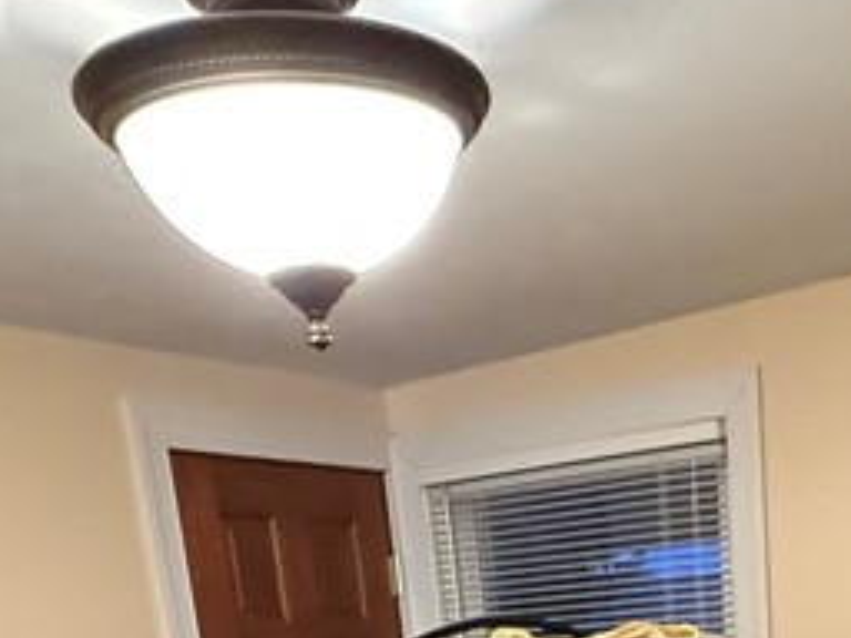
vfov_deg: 19.8
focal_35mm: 56
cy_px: 1123
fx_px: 1377
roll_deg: +4.8
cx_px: 685
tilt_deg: -15.5
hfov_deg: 33.3
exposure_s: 1/60
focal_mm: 2.22
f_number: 2.2
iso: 1000
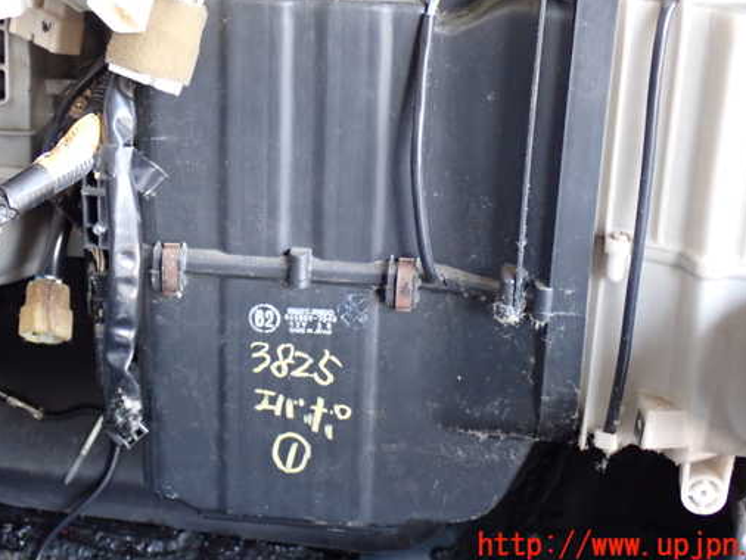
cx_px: 369
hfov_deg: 30.3
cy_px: 233
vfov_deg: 22.9
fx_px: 1380
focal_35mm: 64
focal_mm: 9.65
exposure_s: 1/50
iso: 800
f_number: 3.3
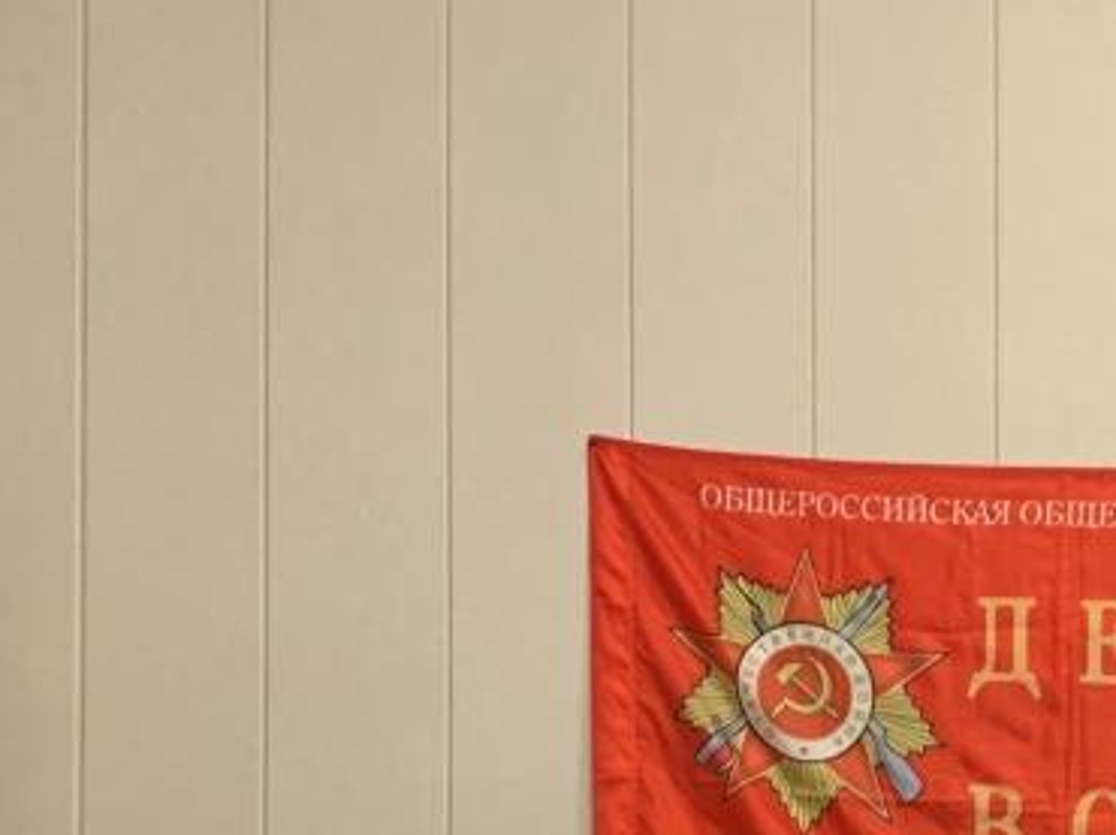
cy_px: 838
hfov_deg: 26.4
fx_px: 2320
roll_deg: +0.7
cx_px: 935
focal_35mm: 72
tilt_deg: +1.1
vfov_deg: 19.8
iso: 320
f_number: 1.8
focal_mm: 4.25
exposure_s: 1/33
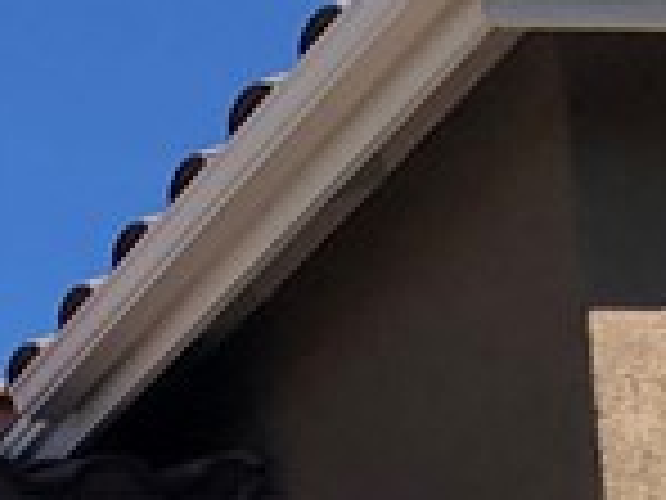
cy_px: 1581
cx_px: -1462
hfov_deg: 8.3
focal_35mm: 194
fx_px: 3732
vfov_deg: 6.8
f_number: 1.8
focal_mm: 4
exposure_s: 1/2315
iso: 20
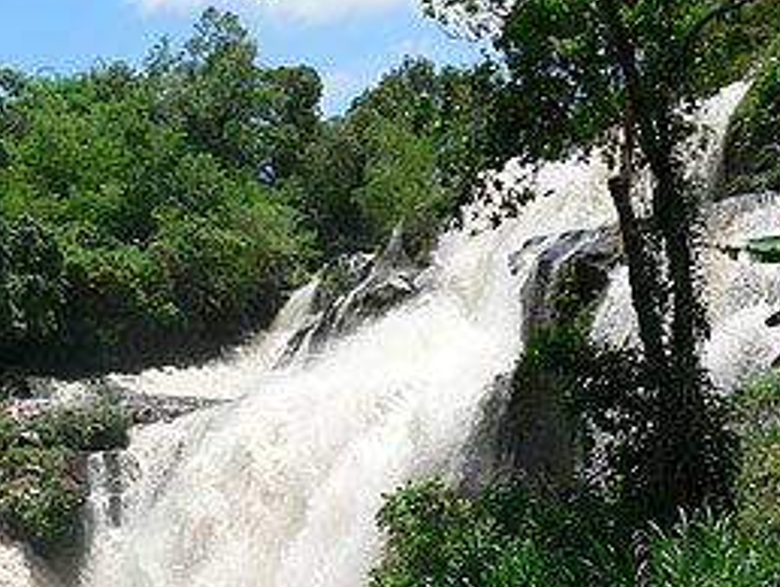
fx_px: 1849
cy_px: 469
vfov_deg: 17.9
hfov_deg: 23.6
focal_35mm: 82
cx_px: 193
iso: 80
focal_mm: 7.8
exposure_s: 1/500
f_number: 4.6
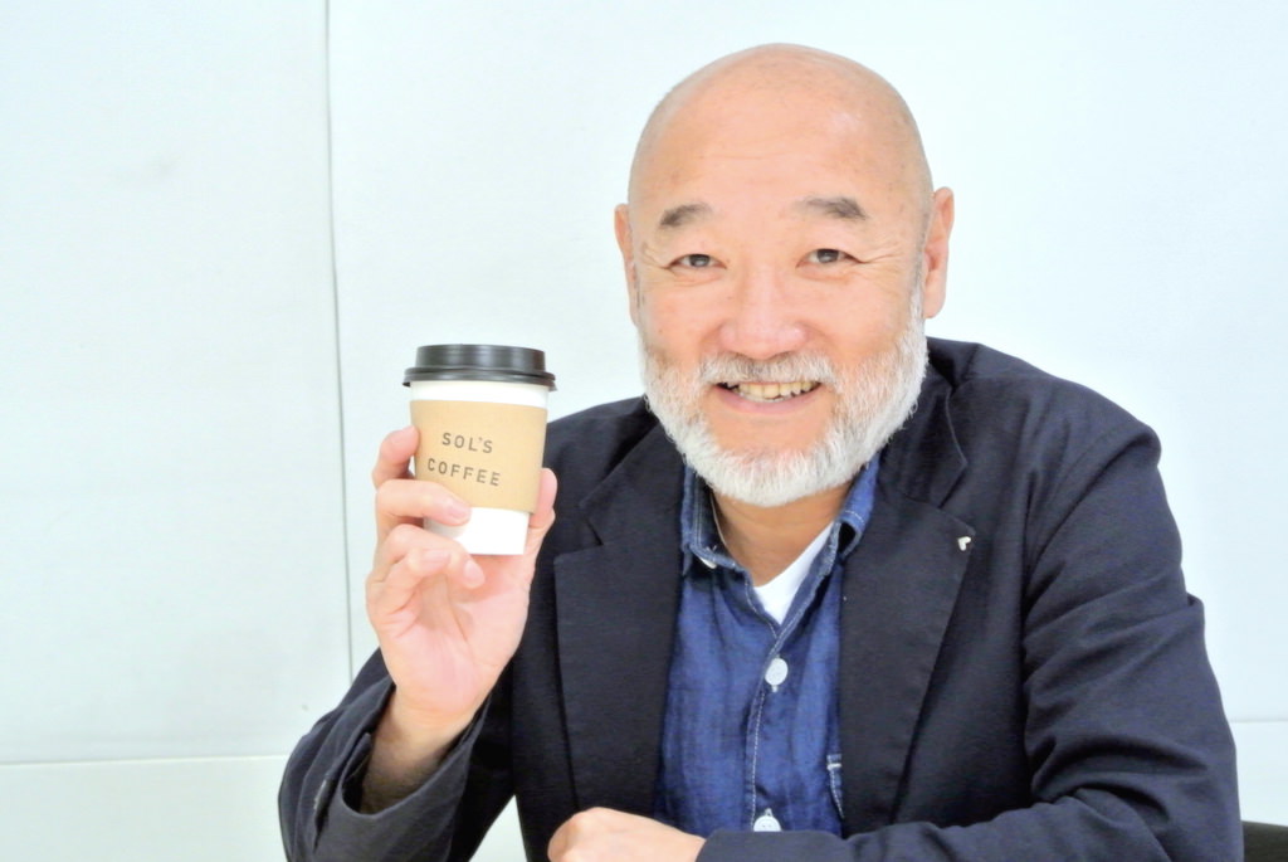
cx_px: 644
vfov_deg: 19.0
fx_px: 2579
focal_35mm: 72
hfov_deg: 28.0
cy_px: 431
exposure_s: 1/15
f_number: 5.6
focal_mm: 26.7
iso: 800
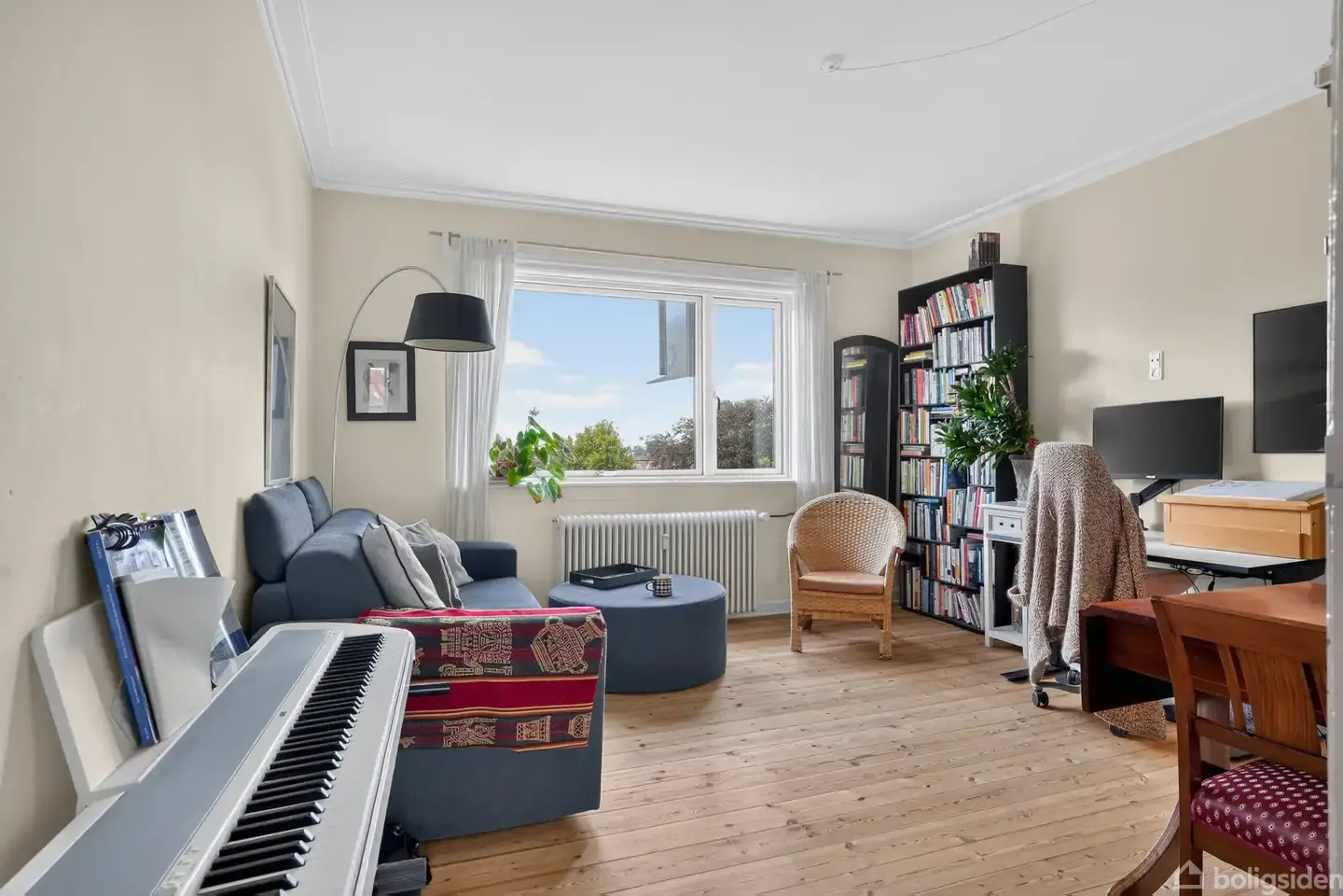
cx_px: 672
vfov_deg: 61.9
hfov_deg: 84.0
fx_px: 746
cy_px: 448
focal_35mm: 20
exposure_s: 1/8
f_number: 8
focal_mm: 20
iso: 400
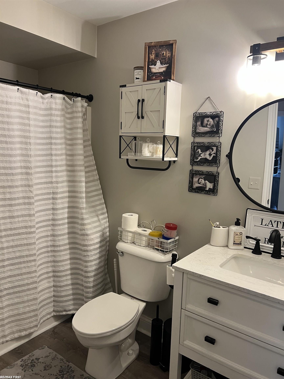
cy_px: 190
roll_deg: -1.7
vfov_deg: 67.3
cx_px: 142
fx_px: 284
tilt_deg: -7.3
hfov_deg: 53.1
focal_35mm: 26
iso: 125
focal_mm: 5.7
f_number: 1.5
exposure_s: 1/60
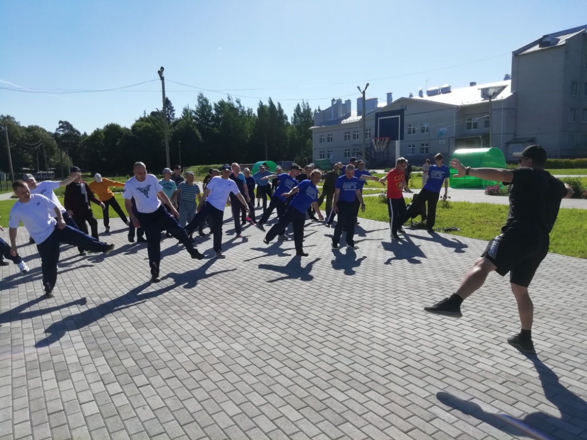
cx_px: 294
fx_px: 441
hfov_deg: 67.3
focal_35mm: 26
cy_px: 220
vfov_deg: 53.1
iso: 50
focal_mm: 3.21
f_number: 2.2
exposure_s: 1/1567
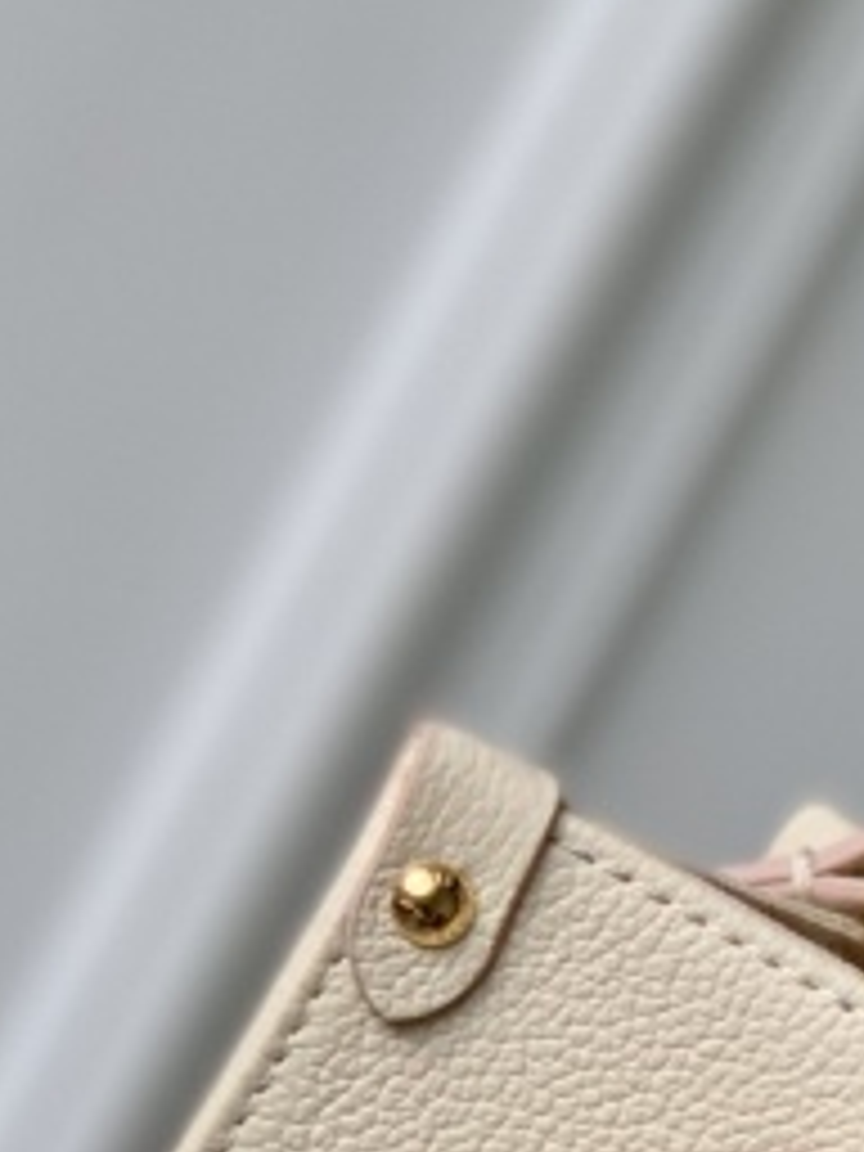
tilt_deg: -8.7
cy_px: 1521
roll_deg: -28.5
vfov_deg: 6.7
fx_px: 9751
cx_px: 1040
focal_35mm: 293
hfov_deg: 5.1
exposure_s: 1/122
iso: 32
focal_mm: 6
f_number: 2.4
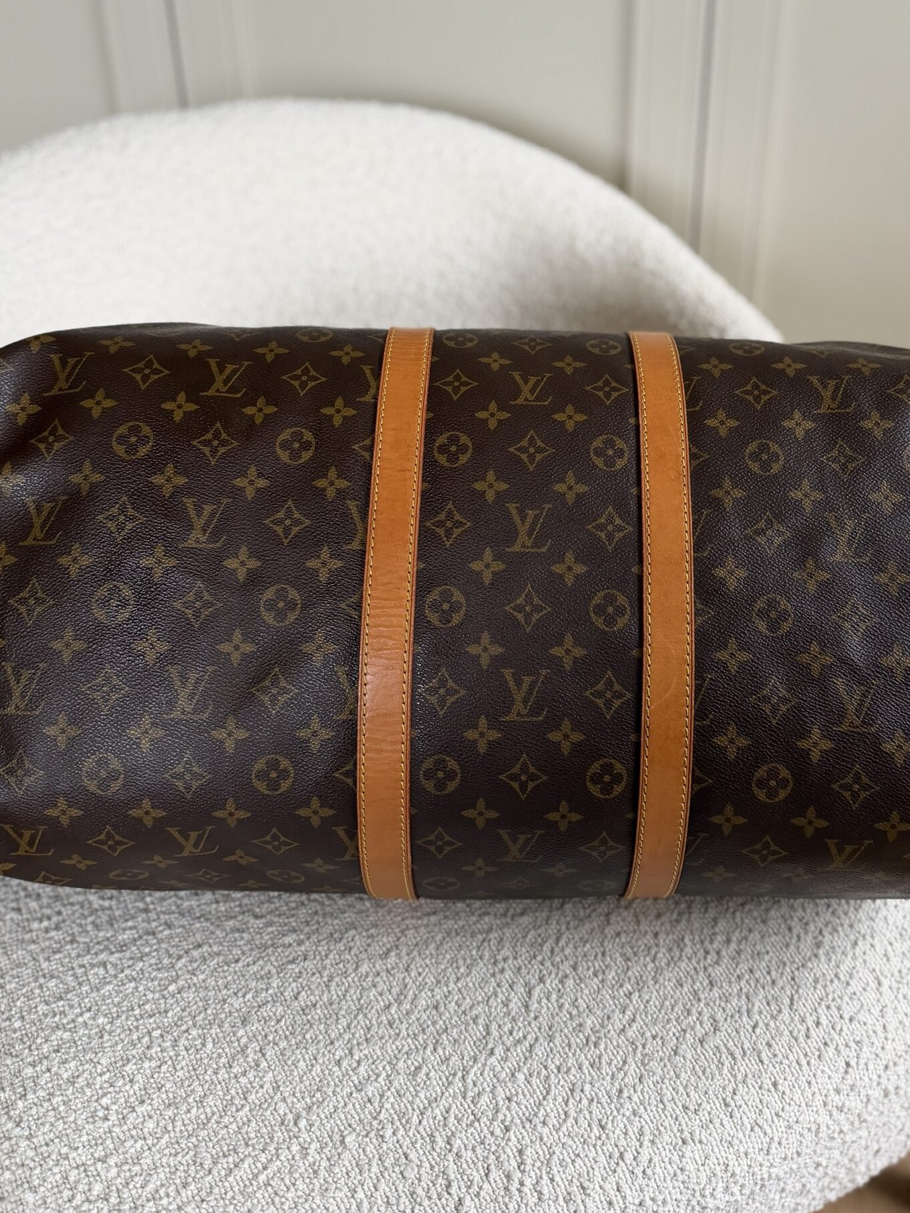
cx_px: 536
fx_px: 1192
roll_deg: -0.4
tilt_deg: -27.8
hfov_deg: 41.6
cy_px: 397
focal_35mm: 34
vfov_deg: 52.8
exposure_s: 1/121
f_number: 1.78
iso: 160
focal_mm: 6.76
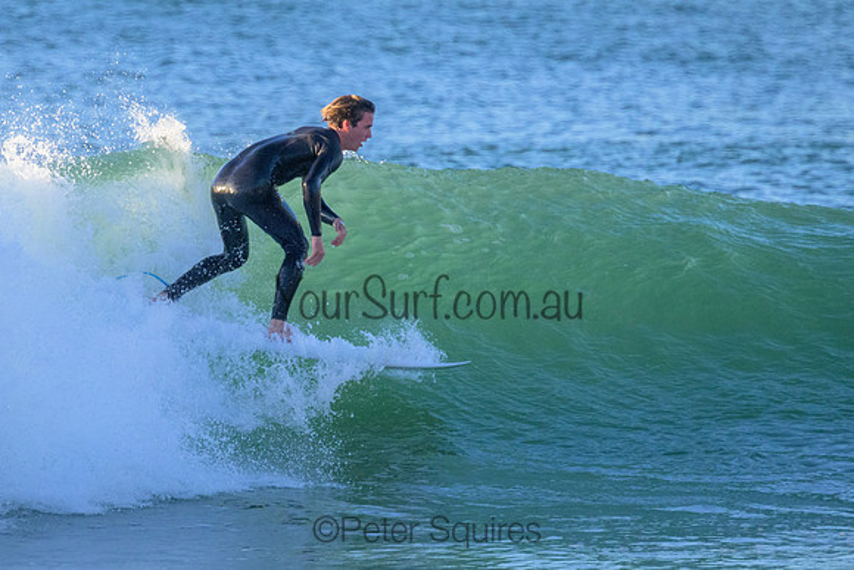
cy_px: 227
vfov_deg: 1.3
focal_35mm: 1097
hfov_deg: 1.9
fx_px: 26039
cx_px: 291
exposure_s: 1/1000
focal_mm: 800
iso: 5000
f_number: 11
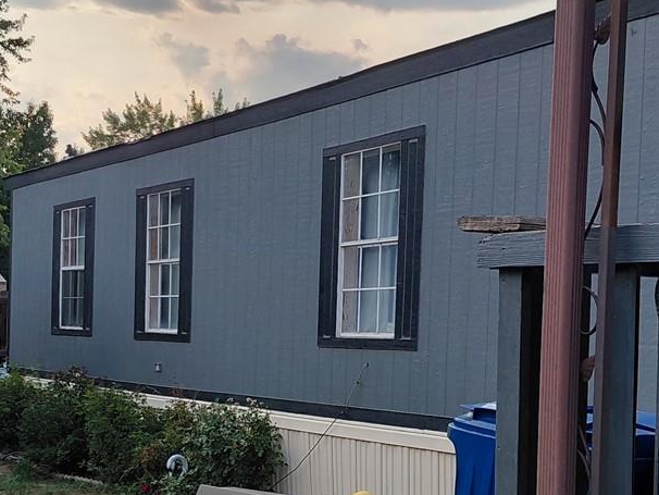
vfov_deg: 22.1
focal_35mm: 66
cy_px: 370
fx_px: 1257
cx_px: 299
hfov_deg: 29.4
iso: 50
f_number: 1.8
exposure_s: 1/794
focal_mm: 4.69
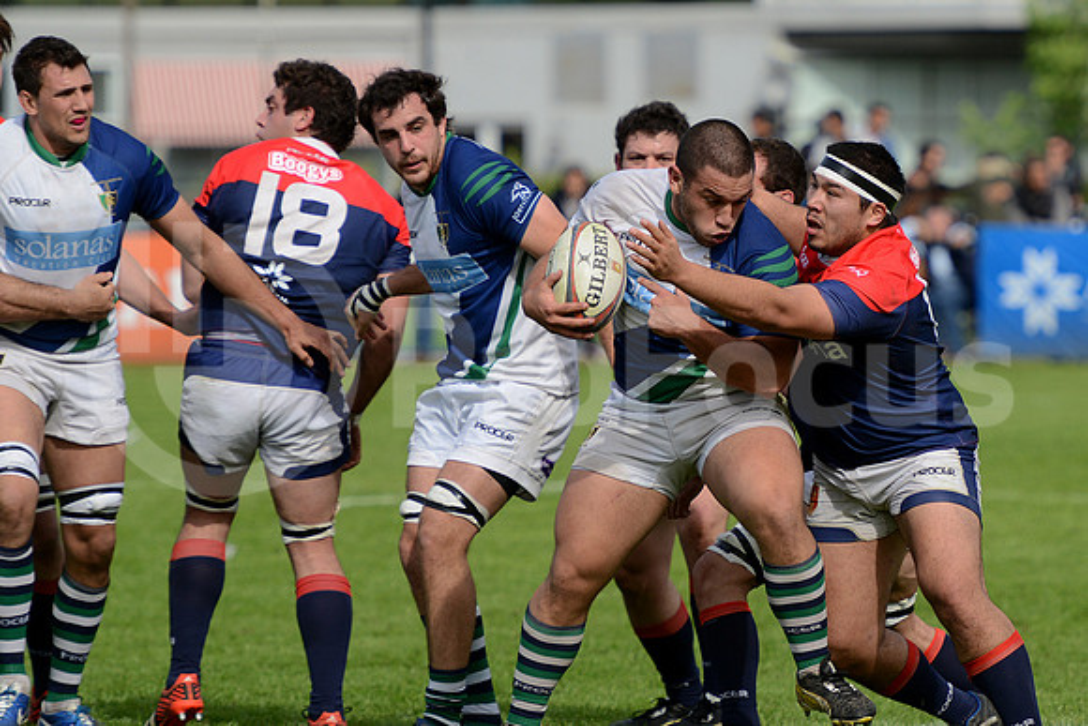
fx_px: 6952
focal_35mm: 230
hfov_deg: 8.9
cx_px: 544
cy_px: 363
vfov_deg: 6.0
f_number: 4
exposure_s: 1/2000
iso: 400
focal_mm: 230
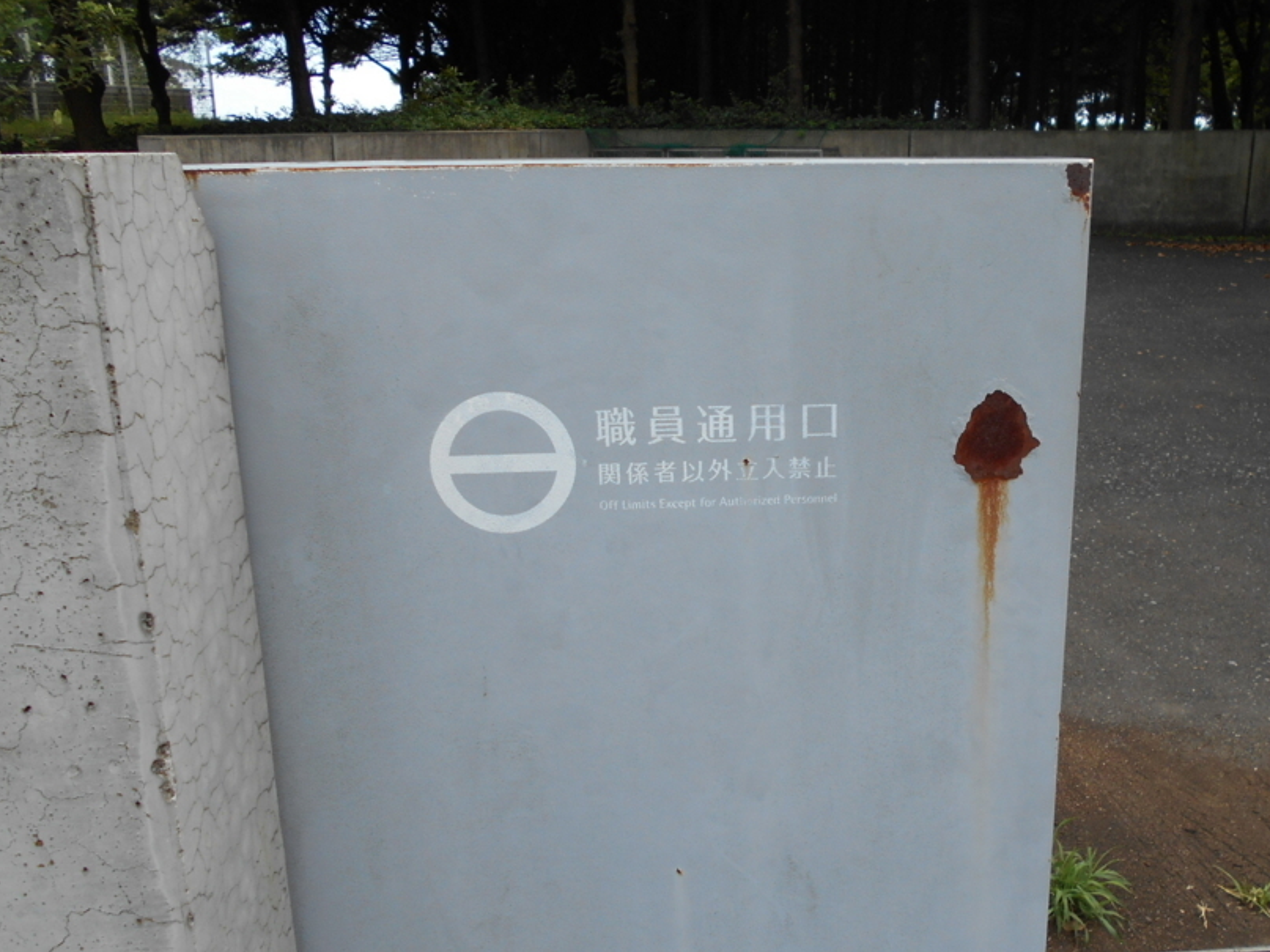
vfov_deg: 42.9
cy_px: 472
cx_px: 787
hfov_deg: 54.8
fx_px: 1211
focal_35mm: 33
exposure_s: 1/500
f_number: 3.2
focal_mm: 4.6
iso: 80
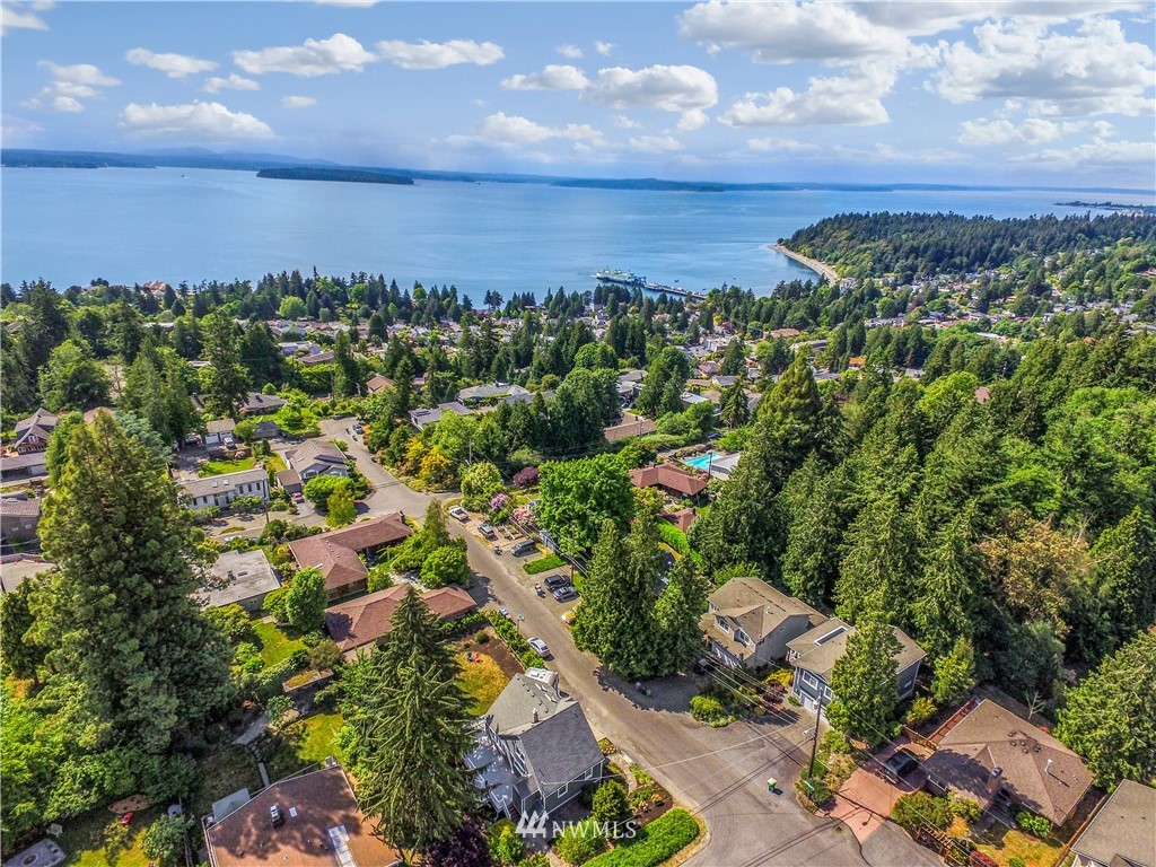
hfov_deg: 81.7
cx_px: 578
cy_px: 434
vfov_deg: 66.0
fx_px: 668
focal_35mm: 20
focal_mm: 3.61
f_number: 2.8
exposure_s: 1/2500
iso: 200
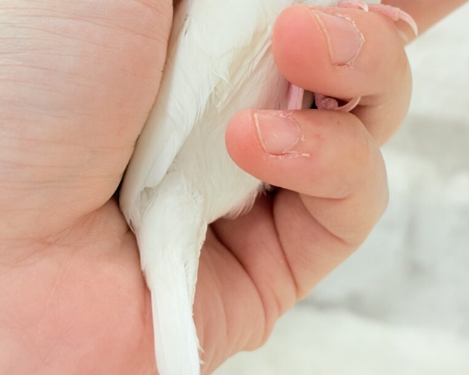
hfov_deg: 23.8
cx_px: 266
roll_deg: -3.1
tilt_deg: -11.3
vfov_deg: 19.1
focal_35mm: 80
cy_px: 100
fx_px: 1111
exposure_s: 1/50
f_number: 1.6
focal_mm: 5.96
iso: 50
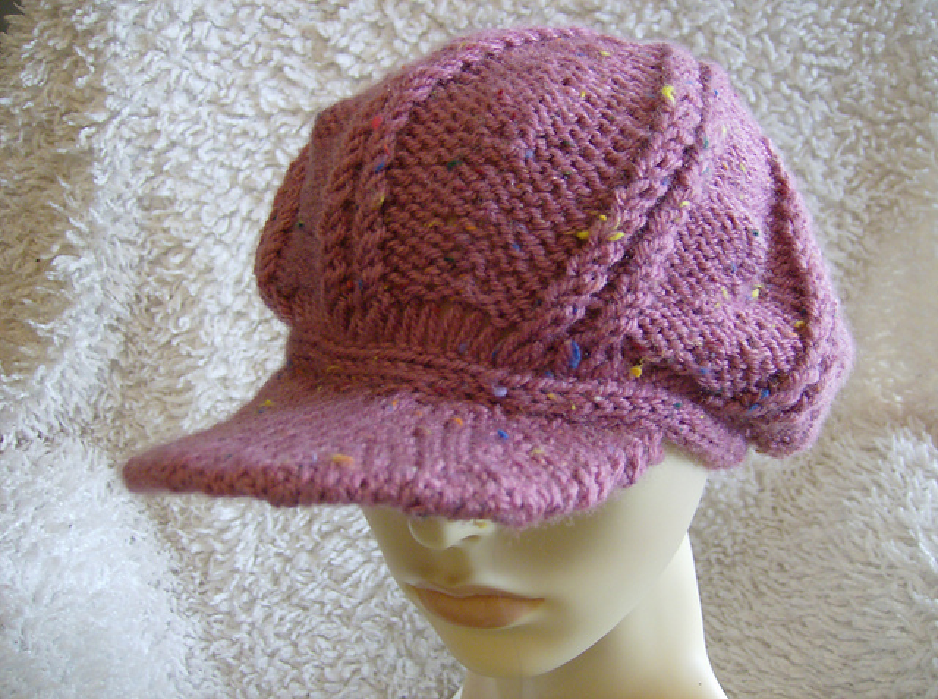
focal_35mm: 36
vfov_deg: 39.5
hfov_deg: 51.5
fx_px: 973
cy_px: 350
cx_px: 469
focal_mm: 6
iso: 200
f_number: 2.8
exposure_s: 1/23.6
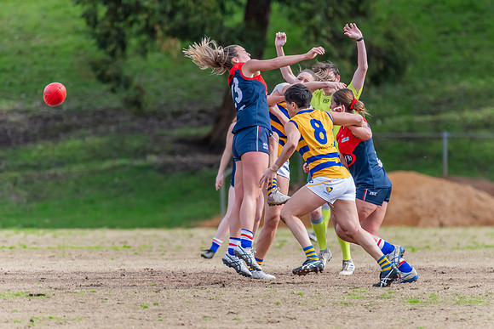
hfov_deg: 2.6
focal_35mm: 799
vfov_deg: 1.7
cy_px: 137
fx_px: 10961
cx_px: 270
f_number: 6.3
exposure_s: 1/2000
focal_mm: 600
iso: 1100
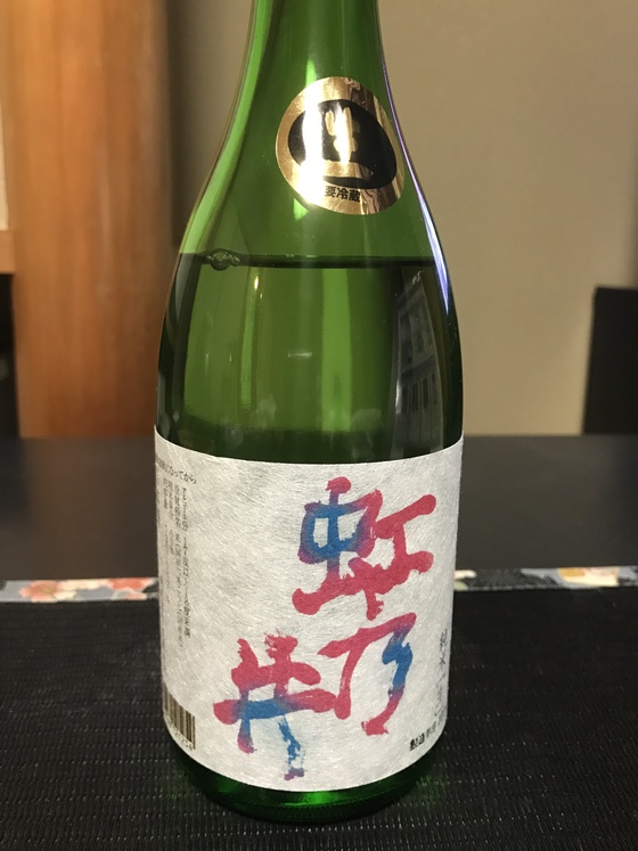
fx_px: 688
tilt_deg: -11.6
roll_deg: -0.5
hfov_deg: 49.7
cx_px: 319
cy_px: 426
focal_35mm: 28
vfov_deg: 63.5
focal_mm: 3.99
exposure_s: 1/11
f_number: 1.8
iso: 100
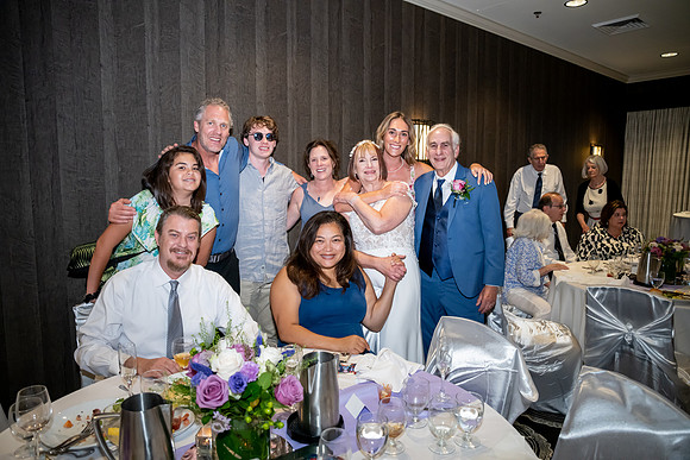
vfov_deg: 53.2
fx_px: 460
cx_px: 345
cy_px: 230
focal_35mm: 24
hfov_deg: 73.7
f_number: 4
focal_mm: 24
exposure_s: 1/320
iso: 2500
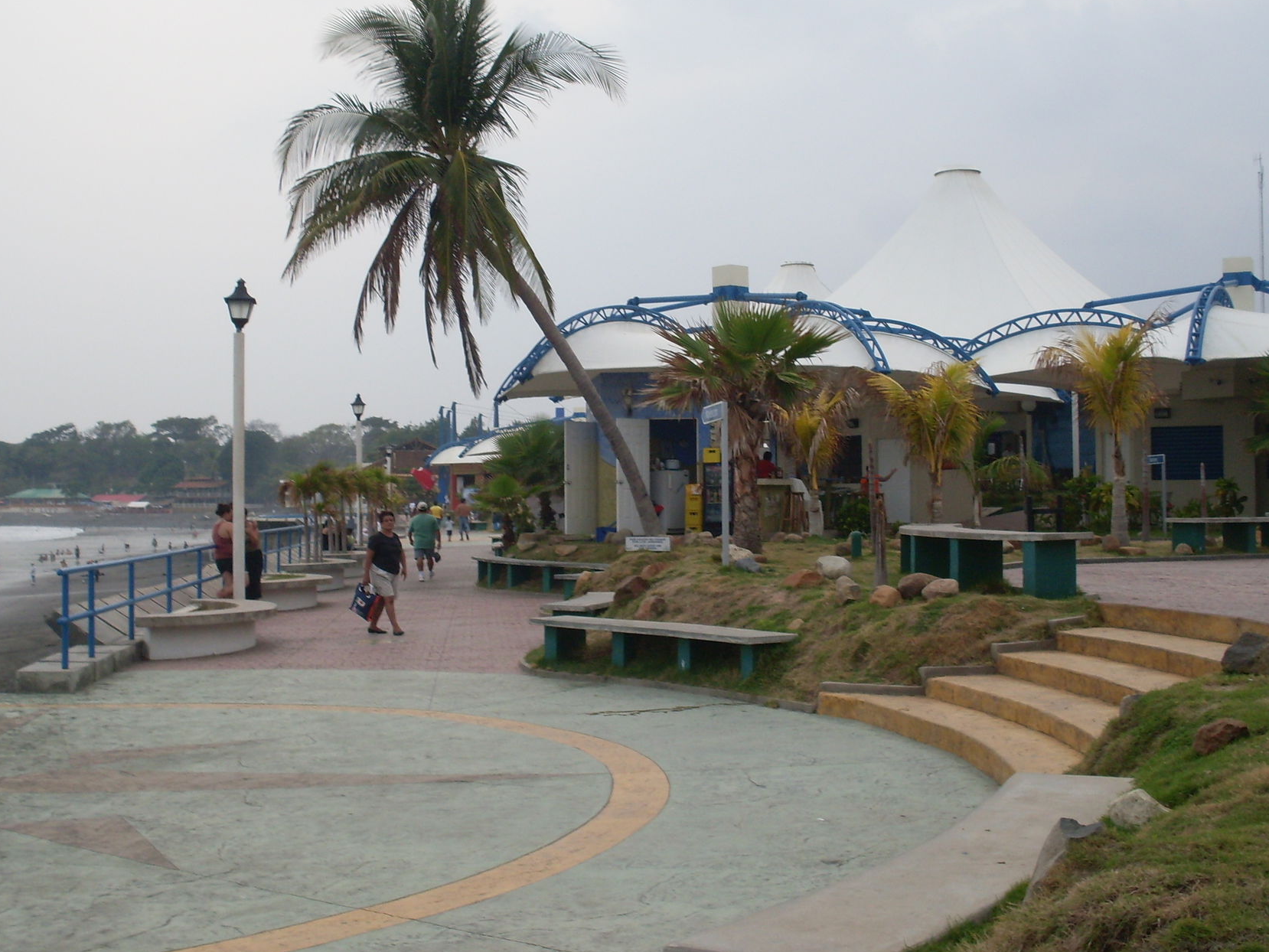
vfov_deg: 32.9
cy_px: 448
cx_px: 596
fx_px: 1613
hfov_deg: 42.9
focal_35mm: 44
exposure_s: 1/90
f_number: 8.4
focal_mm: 6.3
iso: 80
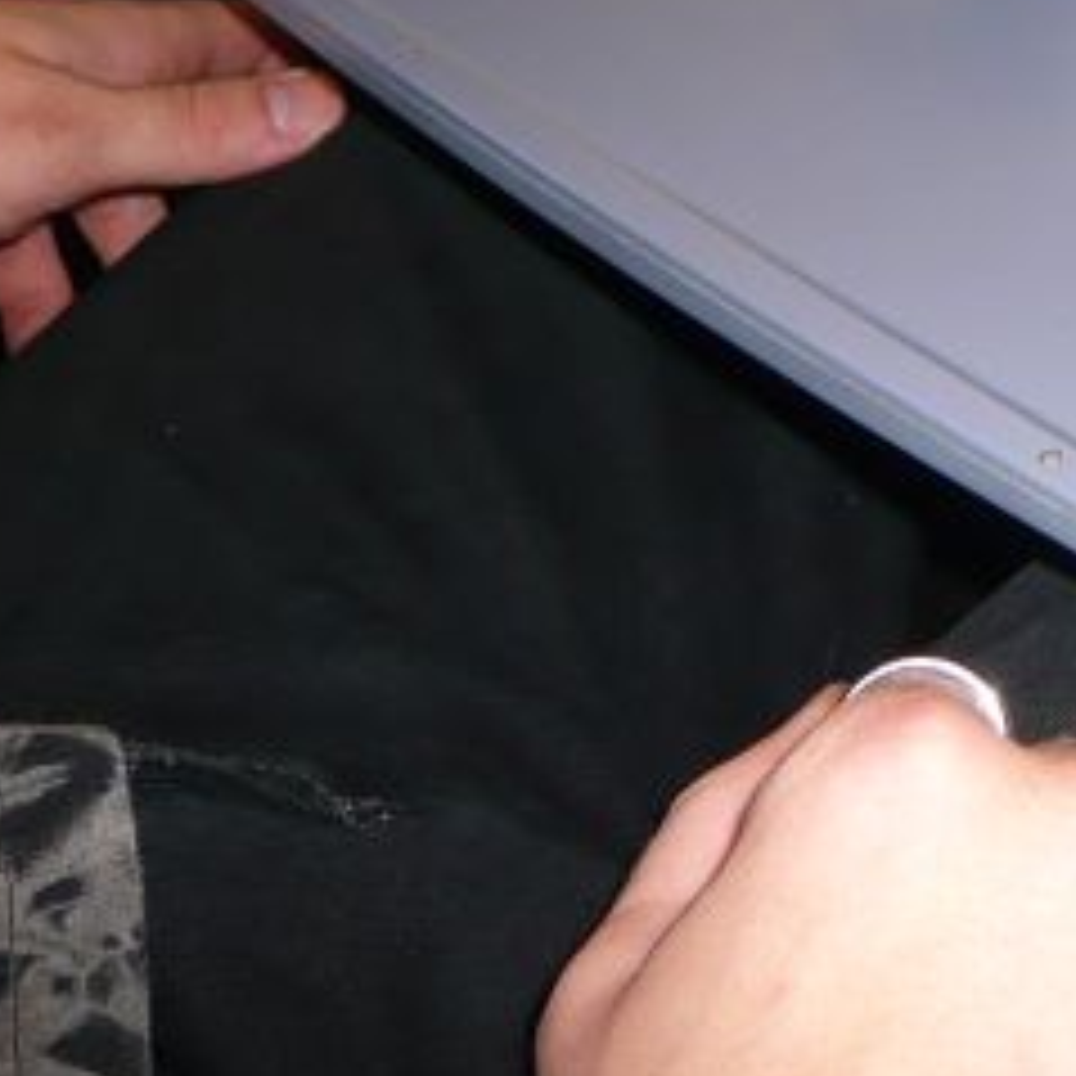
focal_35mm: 83
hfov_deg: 18.6
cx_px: 1585
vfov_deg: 19.6
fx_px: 2919
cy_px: -216
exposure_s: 1/30
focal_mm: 4.6
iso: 100
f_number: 2.8
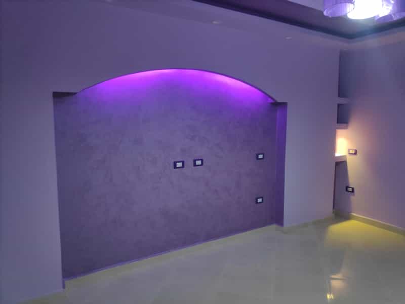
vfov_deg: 66.0
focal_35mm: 20
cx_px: 202
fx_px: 234
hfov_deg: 81.7
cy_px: 152
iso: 474
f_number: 1.9
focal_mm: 3.94
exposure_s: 1/50
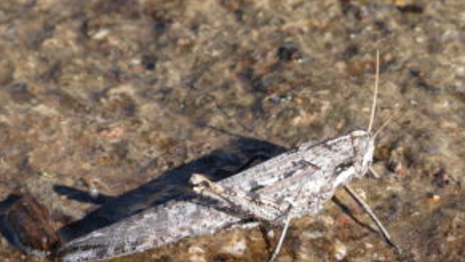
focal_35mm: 516
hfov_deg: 4.2
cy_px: 180
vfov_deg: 2.4
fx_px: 6365
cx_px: 271
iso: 80
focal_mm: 71.7
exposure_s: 1/160
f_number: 6
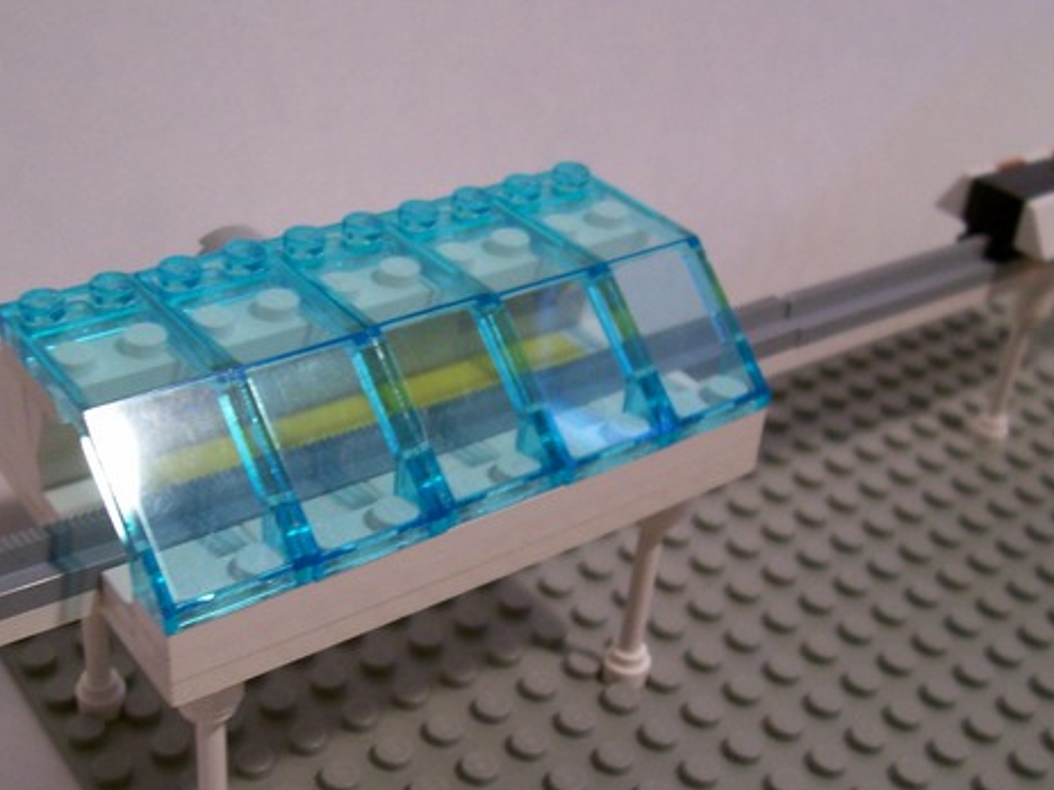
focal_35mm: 47
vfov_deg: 30.8
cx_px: 451
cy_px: 455
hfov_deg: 40.3
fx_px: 1431
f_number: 2.7
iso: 160
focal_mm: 5.6
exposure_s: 1/8
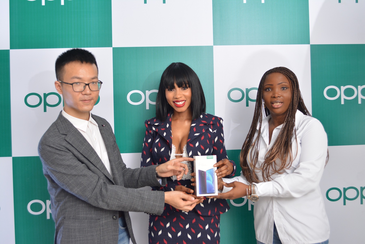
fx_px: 395
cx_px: 182
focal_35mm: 39
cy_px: 122
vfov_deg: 34.2
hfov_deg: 49.5
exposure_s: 1/40
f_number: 4.5
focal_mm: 26
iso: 800
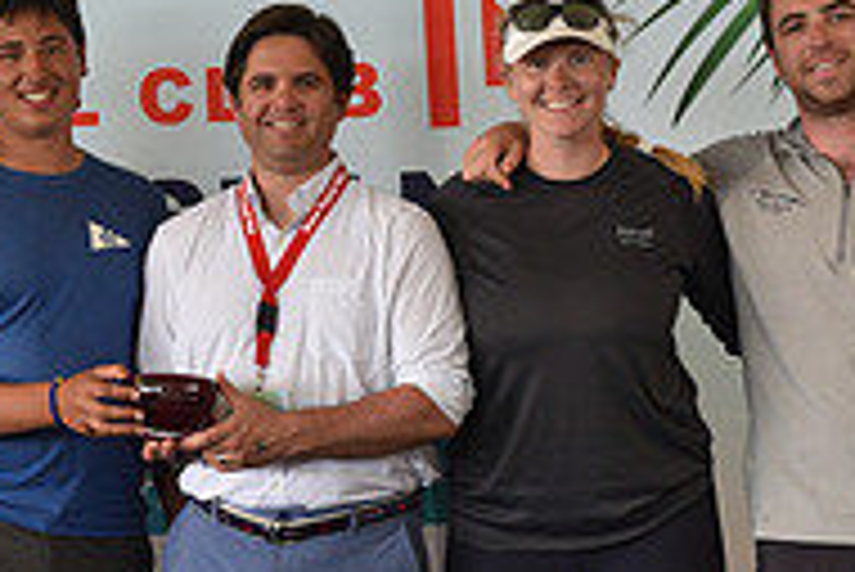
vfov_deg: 8.6
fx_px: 3779
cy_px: 462
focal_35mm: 159
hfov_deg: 12.7
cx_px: -50
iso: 800
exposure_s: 1/160
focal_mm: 52
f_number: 4
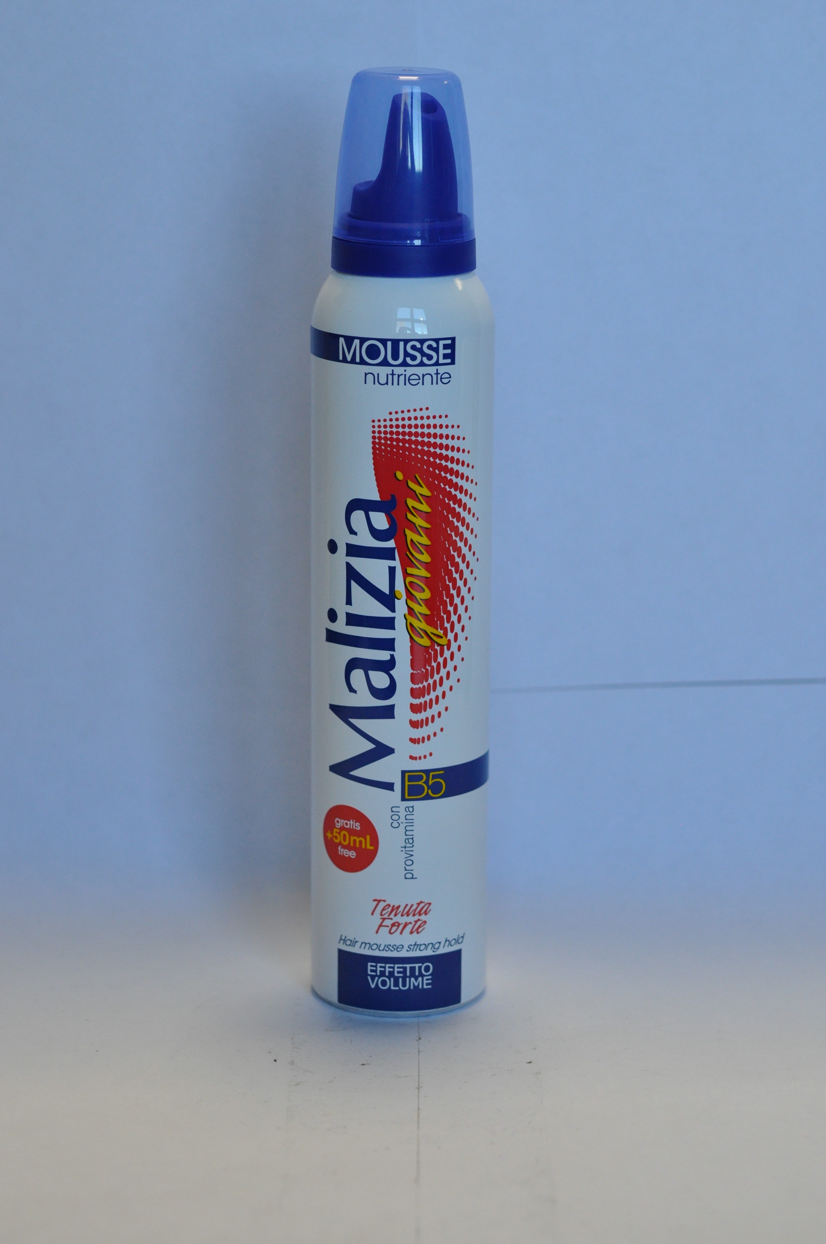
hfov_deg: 15.2
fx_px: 3105
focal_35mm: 90
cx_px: 413
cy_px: 622
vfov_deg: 22.6
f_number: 4
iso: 800
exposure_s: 1/250
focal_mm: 60
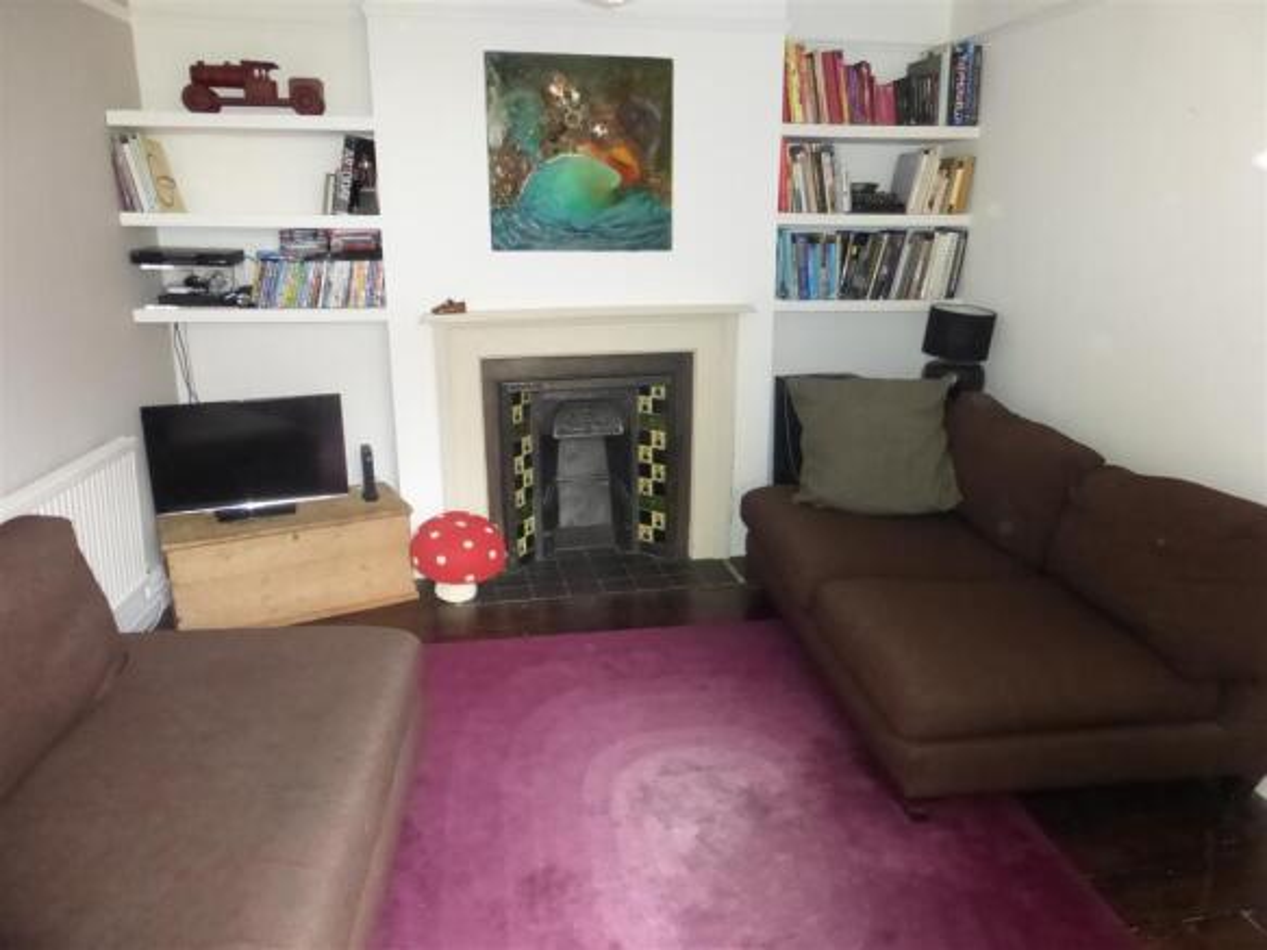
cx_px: 634
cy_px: 475
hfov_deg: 71.6
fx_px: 878
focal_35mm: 24
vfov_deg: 56.8
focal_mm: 4.3
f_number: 4
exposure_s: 1/60
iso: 800
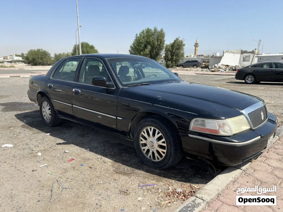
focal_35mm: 26
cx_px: 142
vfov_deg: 53.1
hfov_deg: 67.3
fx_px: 213
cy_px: 106
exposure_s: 1/3460
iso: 50
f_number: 1.5
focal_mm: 5.7
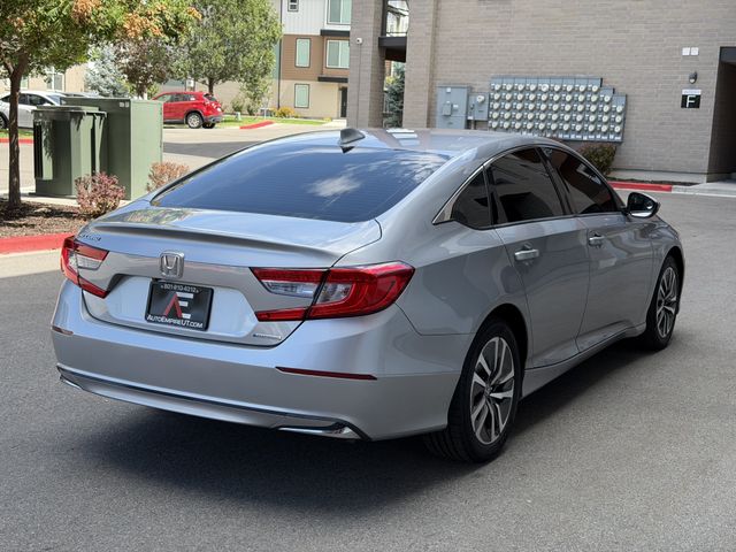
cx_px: 368
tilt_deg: -8.2
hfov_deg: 39.7
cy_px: 276
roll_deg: -2.7
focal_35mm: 48
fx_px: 1021
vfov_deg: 30.3
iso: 64
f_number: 1.78
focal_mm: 6.76
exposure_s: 1/1055
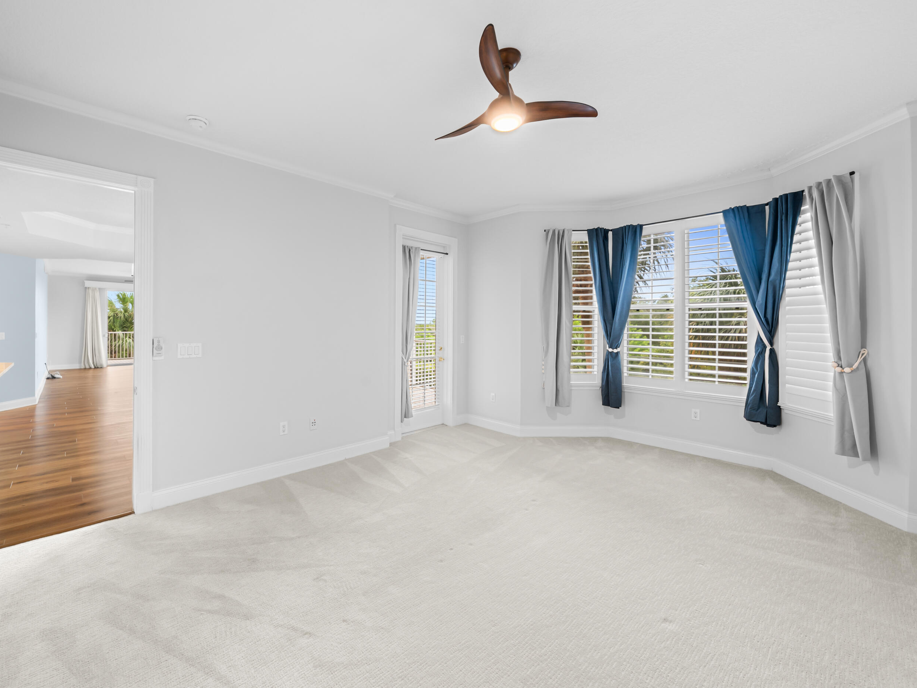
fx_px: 371
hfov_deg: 101.9
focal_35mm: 14
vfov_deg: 85.7
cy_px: 335
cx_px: 427
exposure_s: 3.2
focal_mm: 12
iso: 100
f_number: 9
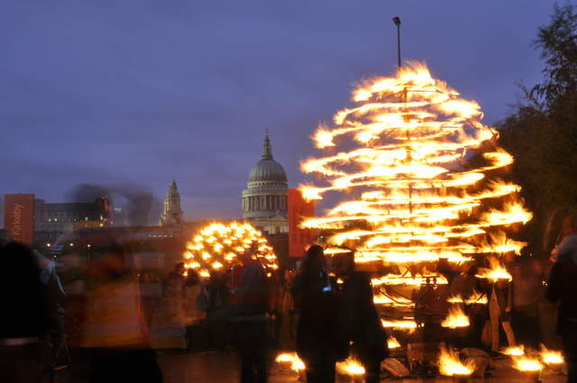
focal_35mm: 51
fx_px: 816
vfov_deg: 26.4
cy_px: 192
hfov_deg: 38.9
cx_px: 288
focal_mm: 34
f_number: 29
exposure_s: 20
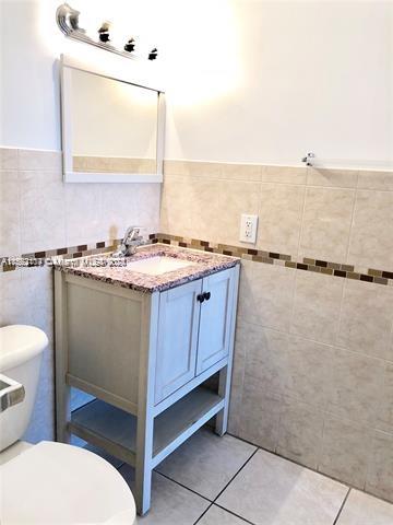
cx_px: 196
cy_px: 262
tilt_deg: -12.0
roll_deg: -3.4
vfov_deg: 63.4
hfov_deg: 49.7
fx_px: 424
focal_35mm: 28
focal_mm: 4
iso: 25
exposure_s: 1/30
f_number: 1.8
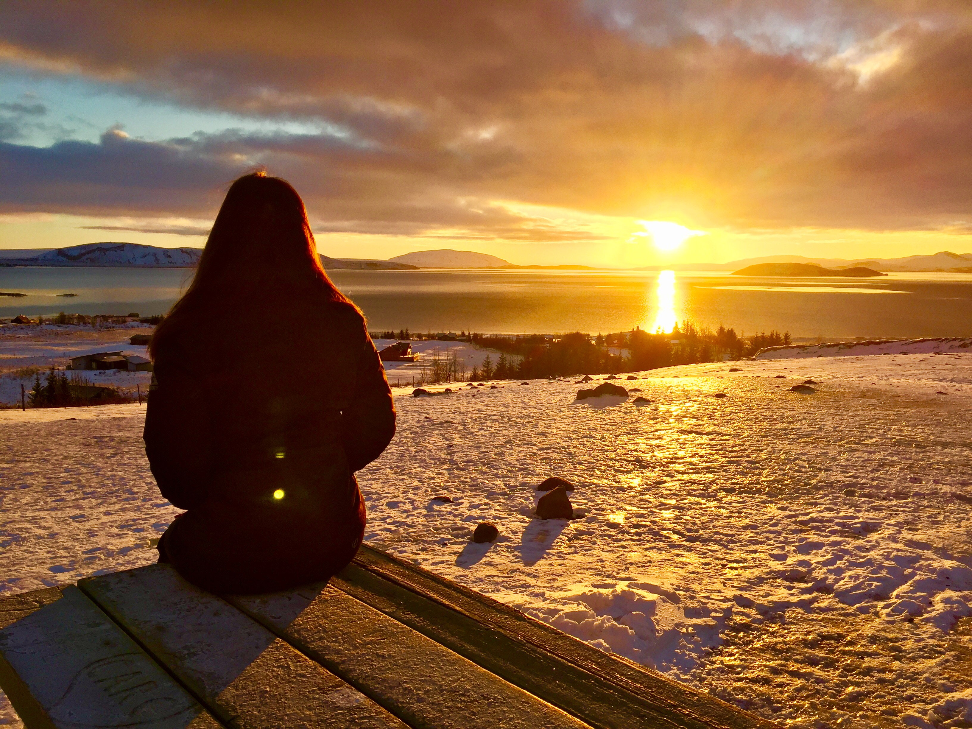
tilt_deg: -8.1
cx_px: 486
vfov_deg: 48.2
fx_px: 814
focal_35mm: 29
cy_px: 364
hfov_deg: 61.7
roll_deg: -0.2
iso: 32
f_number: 2.2
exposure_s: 1/1236
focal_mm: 4.15
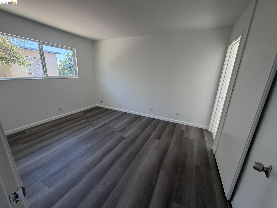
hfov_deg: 102.1
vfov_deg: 85.7
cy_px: 104
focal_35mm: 14
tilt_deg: -16.7
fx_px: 112
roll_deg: -1.6
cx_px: 138
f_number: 2.2
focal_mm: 2.22
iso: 125
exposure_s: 1/120
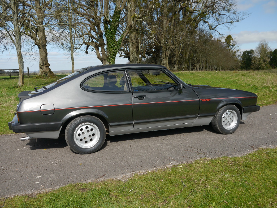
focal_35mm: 32
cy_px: 104
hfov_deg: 56.8
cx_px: 138
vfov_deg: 44.2
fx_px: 256
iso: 160
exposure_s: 1/200
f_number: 5.6
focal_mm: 16
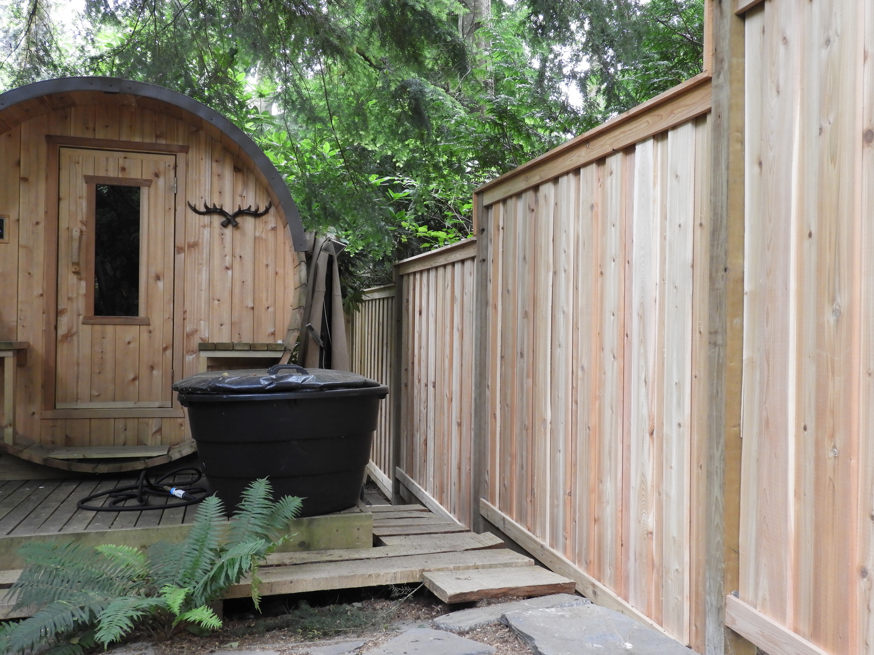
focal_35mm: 33
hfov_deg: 55.3
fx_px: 833
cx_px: 437
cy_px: 328
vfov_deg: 42.9
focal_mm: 5.9
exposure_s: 1/30
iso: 320
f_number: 3.6
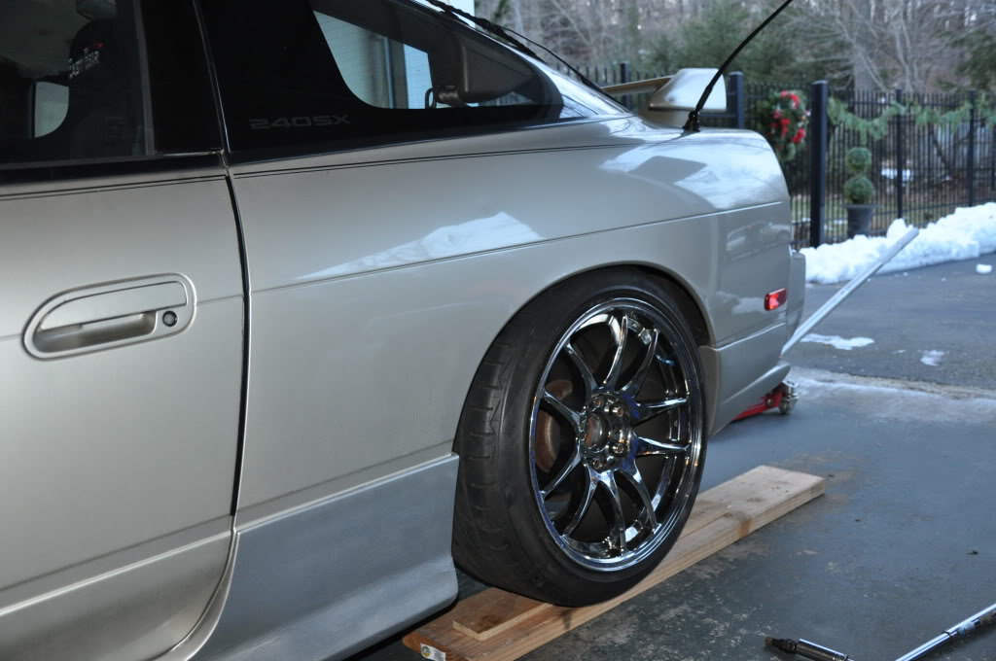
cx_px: 498
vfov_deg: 41.6
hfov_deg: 59.6
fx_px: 870
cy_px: 330
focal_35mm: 32
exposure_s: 1/30
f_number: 3.8
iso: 800
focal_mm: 21
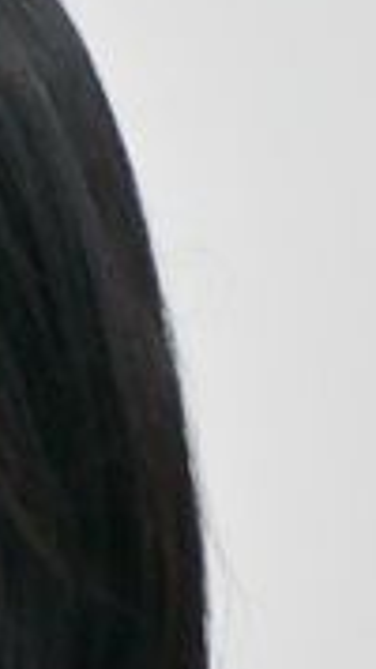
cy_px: 870
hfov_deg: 1.0
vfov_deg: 1.7
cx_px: -274
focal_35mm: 1269
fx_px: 22514
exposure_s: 1/200
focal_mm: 140
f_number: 6
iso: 12800
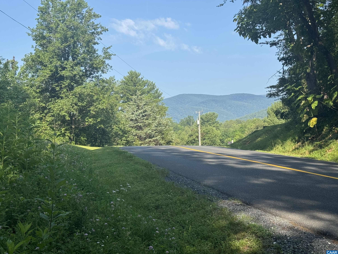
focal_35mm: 49
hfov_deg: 38.9
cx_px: 166
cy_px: 127
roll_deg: +2.2
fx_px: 478
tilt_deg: +2.6
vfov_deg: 29.7
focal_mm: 6.76
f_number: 1.78
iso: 64
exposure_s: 1/2179
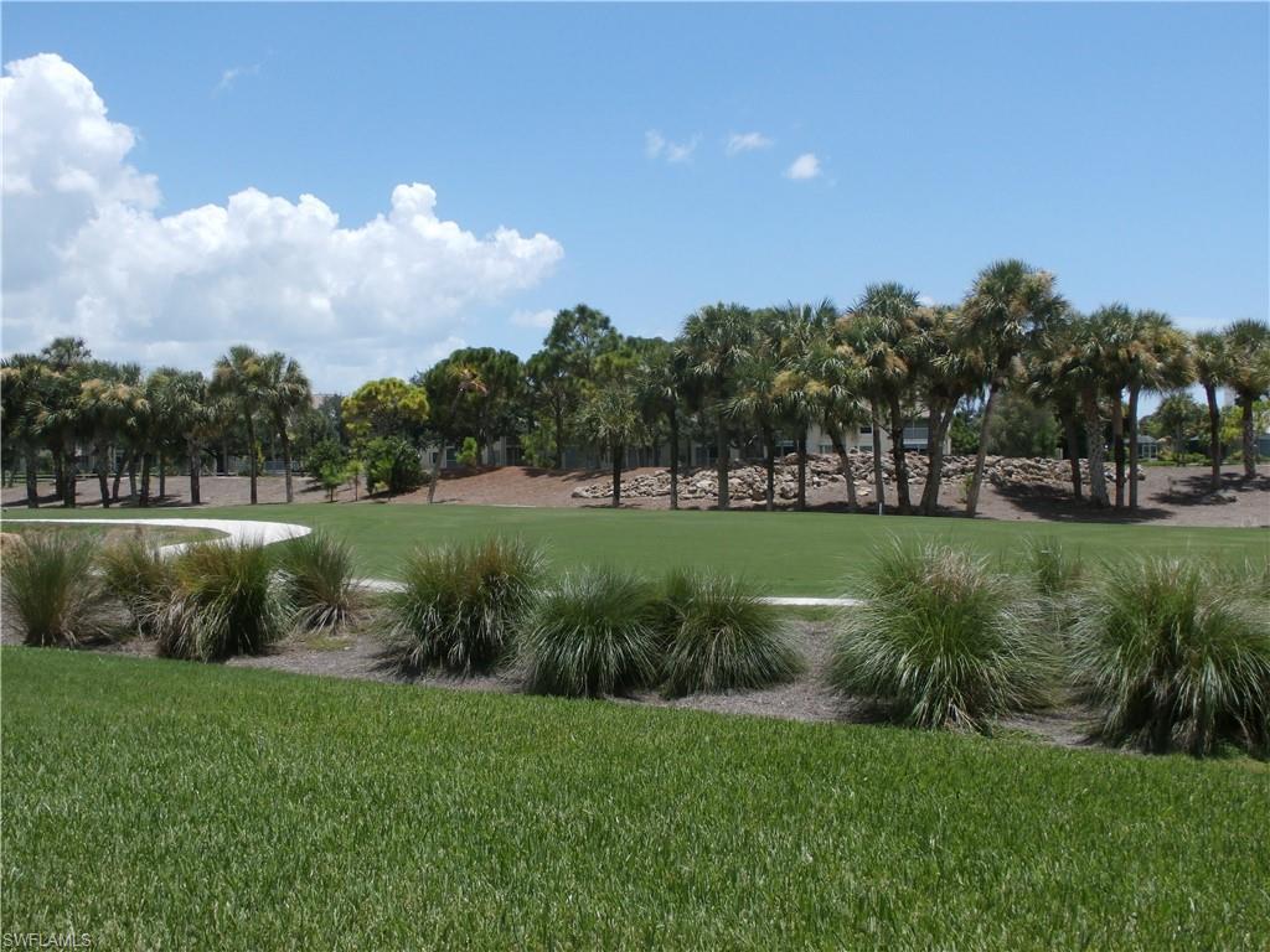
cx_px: 635
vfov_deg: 41.8
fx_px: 1247
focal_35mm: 34
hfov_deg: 54.0
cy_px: 476
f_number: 3.4
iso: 100
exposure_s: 1/1250
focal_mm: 6
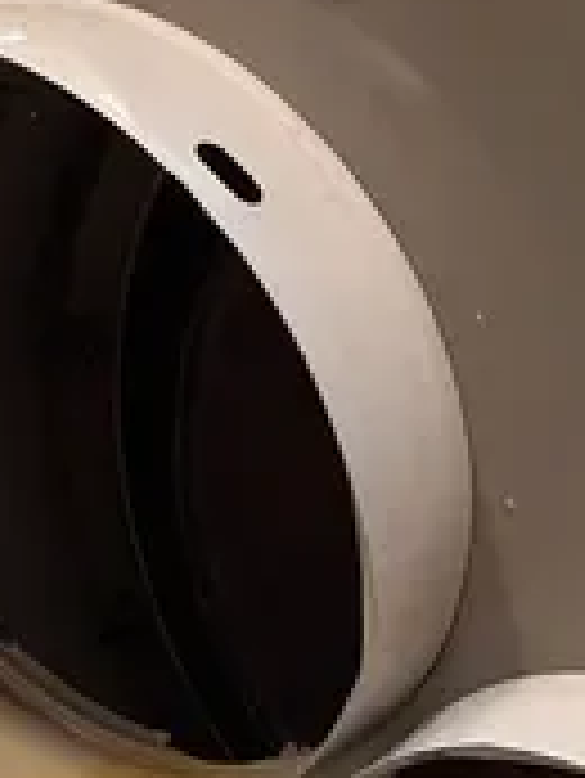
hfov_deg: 13.1
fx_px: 2476
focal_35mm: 110
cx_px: 724
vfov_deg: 17.5
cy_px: 753
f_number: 1.6
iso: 250
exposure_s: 1/60
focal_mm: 5.1
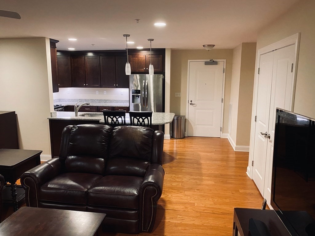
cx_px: 158
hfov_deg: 67.3
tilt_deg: -8.2
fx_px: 237
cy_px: 118
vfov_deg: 53.1
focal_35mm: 26
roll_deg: +0.0
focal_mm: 4.25
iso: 500
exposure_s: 1/60
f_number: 1.8
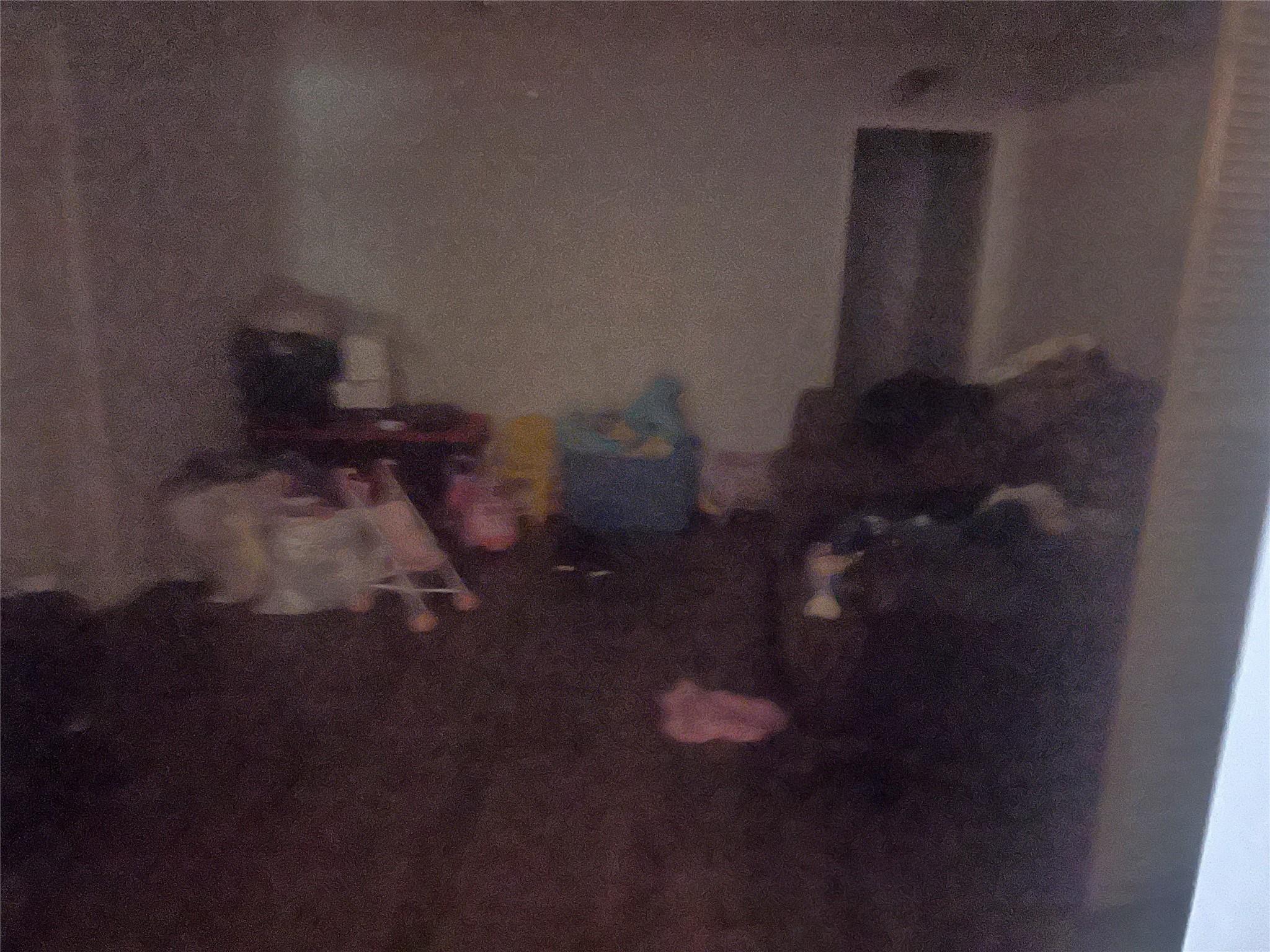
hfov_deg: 67.3
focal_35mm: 26
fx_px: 954
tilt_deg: -15.7
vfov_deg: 53.1
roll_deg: -0.5
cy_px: 476
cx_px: 635
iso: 2000
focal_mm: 5.7
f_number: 1.5
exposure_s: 1/30
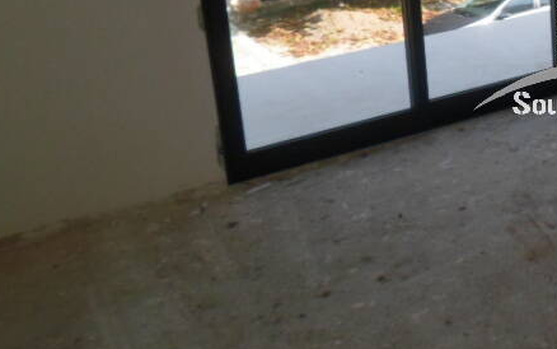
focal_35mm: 62
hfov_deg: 29.2
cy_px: 28
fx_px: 941
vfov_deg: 20.5
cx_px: 636
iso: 80
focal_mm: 4.5
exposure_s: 1/500
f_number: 2.5
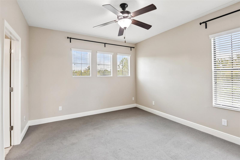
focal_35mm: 16
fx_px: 107
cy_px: 80
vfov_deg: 73.7
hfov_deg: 96.7
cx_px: 120
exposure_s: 1/25
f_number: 8
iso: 400
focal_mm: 16
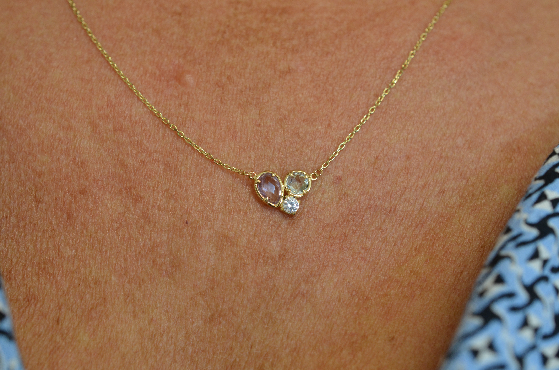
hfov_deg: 33.5
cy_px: 185
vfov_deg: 22.5
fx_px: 930
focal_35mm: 60
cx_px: 280
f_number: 5.6
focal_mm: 40
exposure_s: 1/60
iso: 640
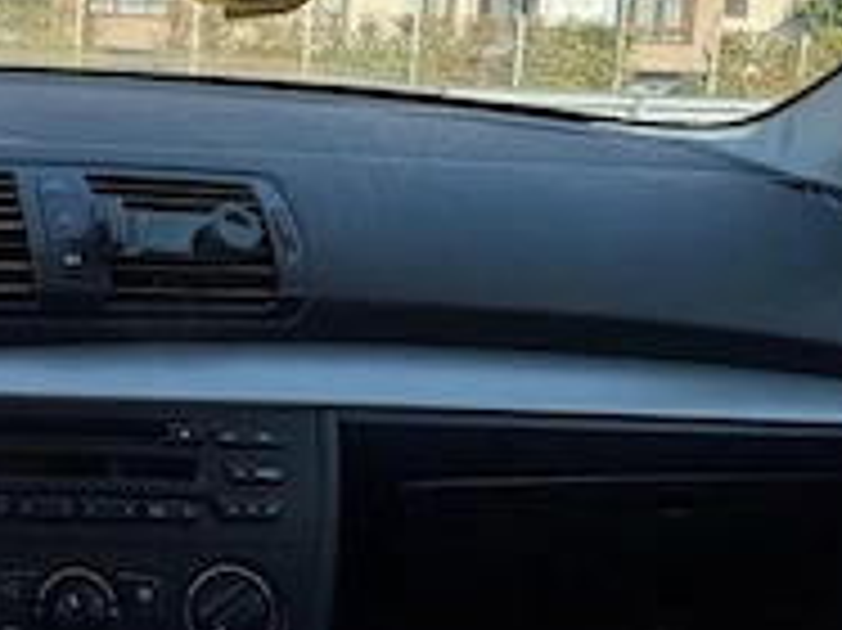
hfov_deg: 35.1
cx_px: -117
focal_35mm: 45
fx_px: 1094
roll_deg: -1.8
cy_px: 162
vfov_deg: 31.6
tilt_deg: -6.8
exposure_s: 1/709
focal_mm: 2.22
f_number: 2.2
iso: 40
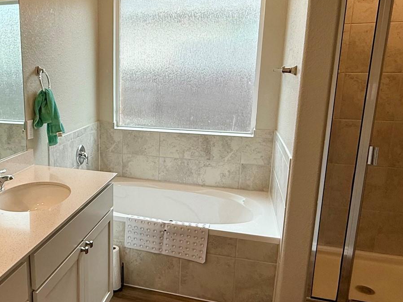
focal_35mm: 32
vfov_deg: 44.1
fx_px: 373
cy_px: 144
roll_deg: +0.3
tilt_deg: -11.4
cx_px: 107
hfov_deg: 54.5
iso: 50
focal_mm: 2.22
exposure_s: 1/120
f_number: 2.2
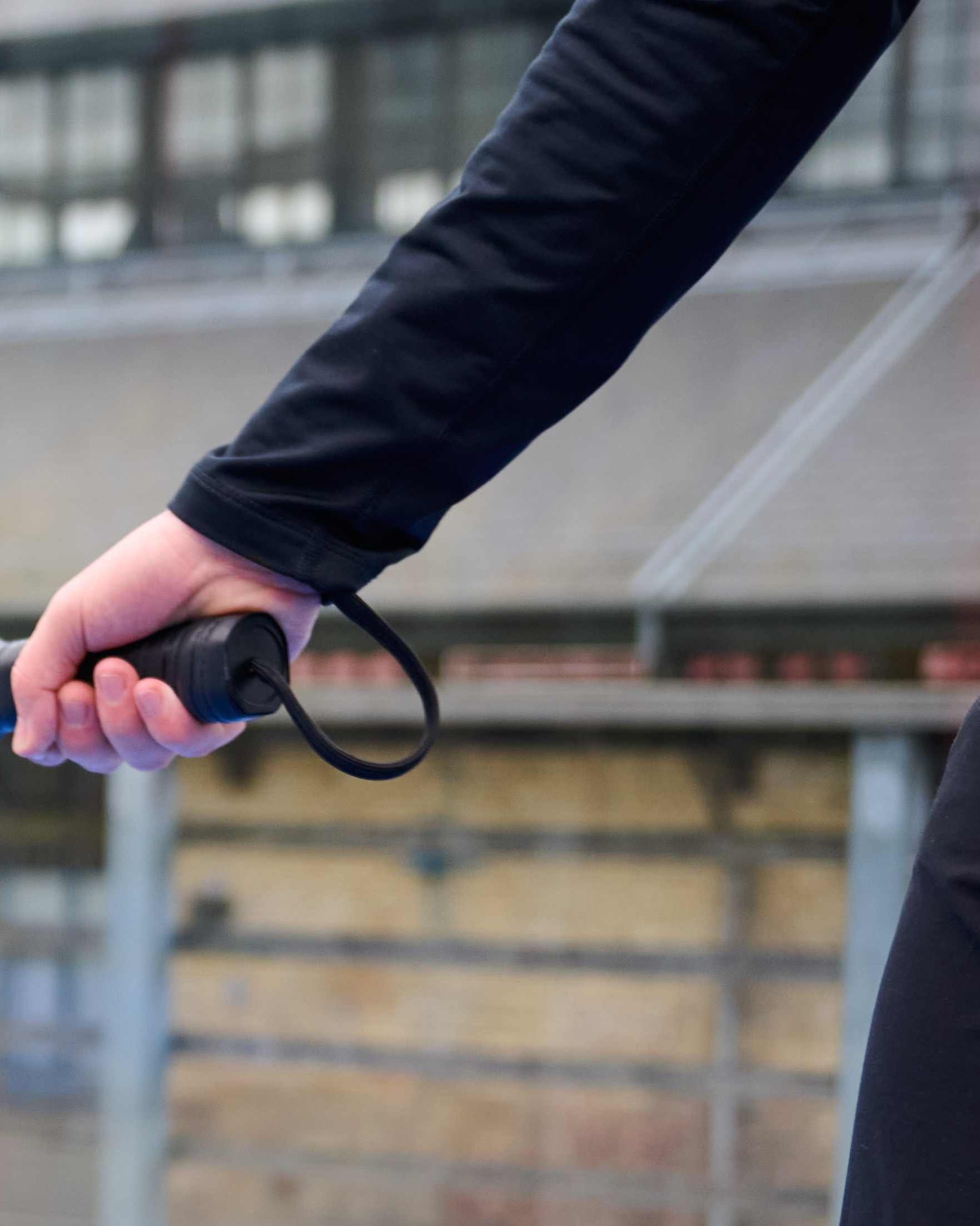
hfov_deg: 12.9
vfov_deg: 17.1
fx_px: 4016
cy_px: 1059
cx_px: -627
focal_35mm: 111
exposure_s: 1/640
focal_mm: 31.5
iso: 400
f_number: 2.8
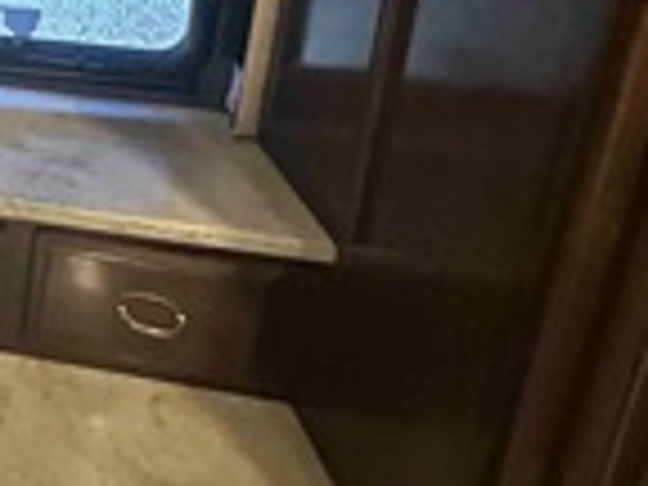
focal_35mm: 39
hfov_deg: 33.3
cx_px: -216
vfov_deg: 28.4
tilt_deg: -7.5
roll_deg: -1.3
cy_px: -184
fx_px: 730
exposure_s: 1/40
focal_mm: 2.22
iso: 800
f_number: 2.2
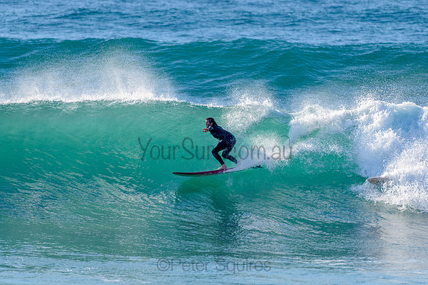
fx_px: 7292
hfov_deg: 3.4
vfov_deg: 2.2
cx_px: 214
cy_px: 142
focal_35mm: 613
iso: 220
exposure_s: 1/2000
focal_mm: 500
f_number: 5.6
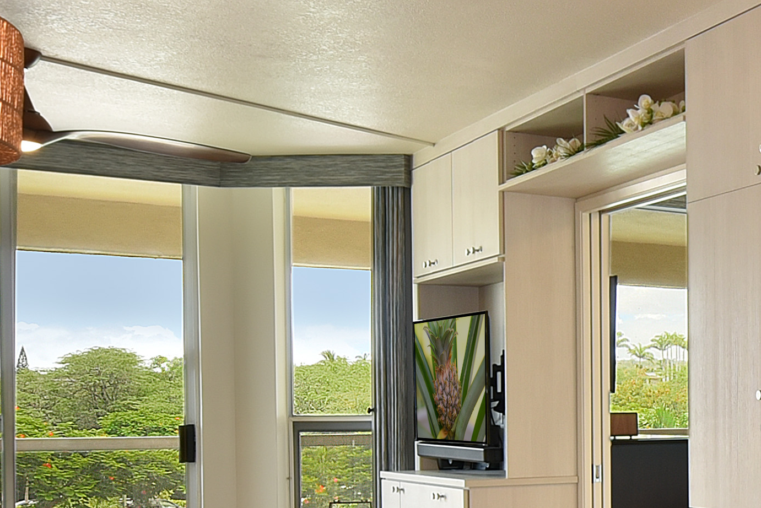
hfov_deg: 26.1
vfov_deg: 21.9
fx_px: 1290
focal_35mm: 61
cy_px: 425
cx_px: 1075
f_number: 16
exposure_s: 1/15
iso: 2800
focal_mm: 14
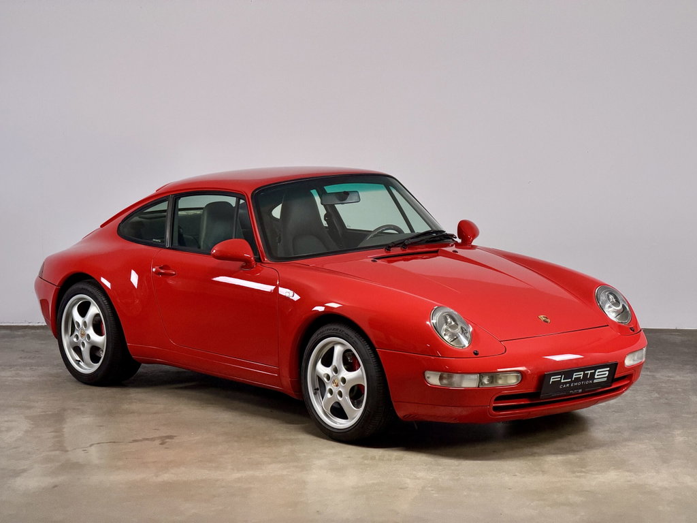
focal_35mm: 100
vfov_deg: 14.8
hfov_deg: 19.6
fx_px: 2014
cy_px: 262
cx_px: 348
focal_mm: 16.89
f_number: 2.8
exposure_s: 1/50
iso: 400
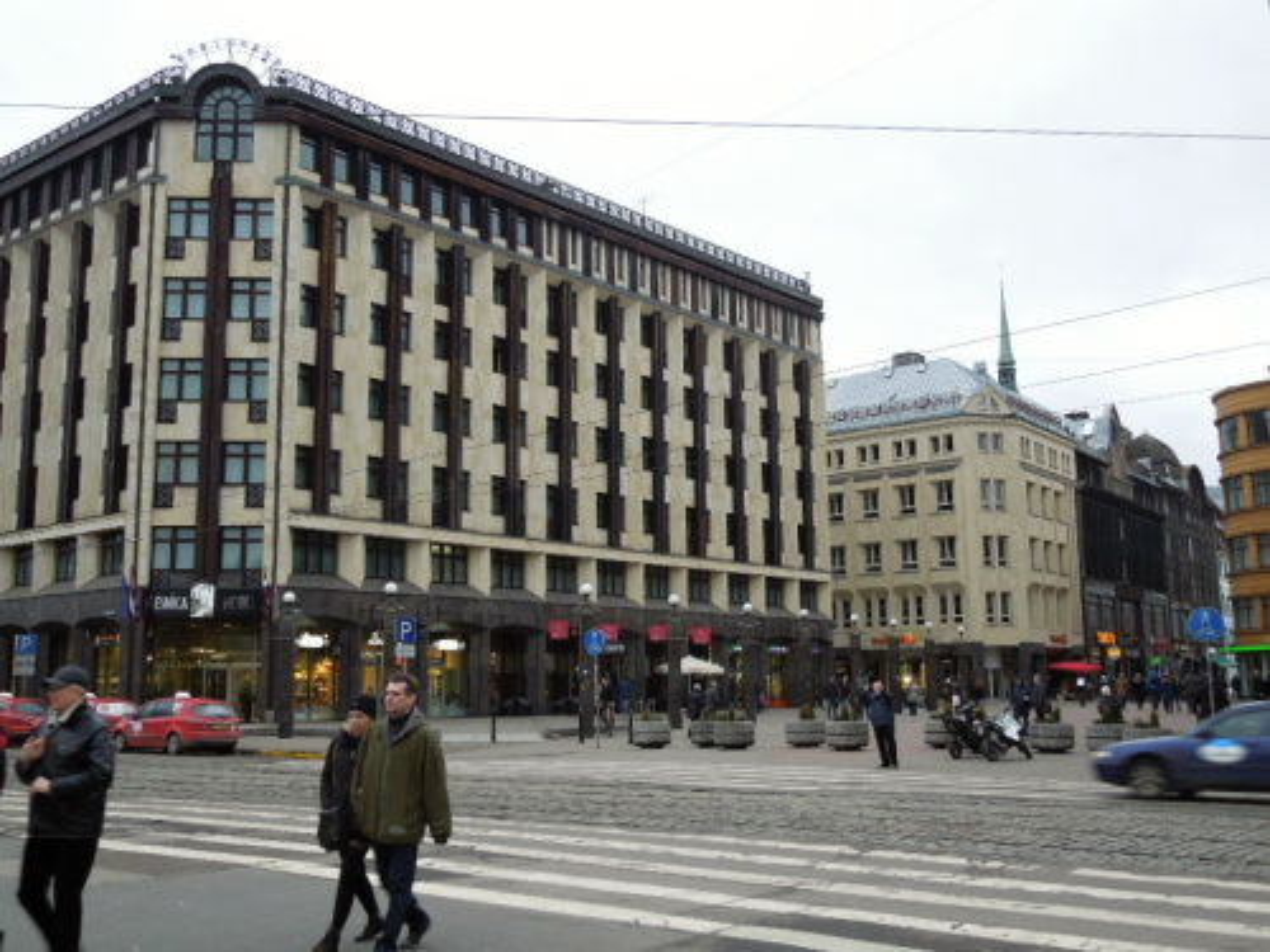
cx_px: 635
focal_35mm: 35
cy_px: 476
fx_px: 1284
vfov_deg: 40.7
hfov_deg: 52.6
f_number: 3.7
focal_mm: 6.3
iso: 200
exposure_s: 1/50
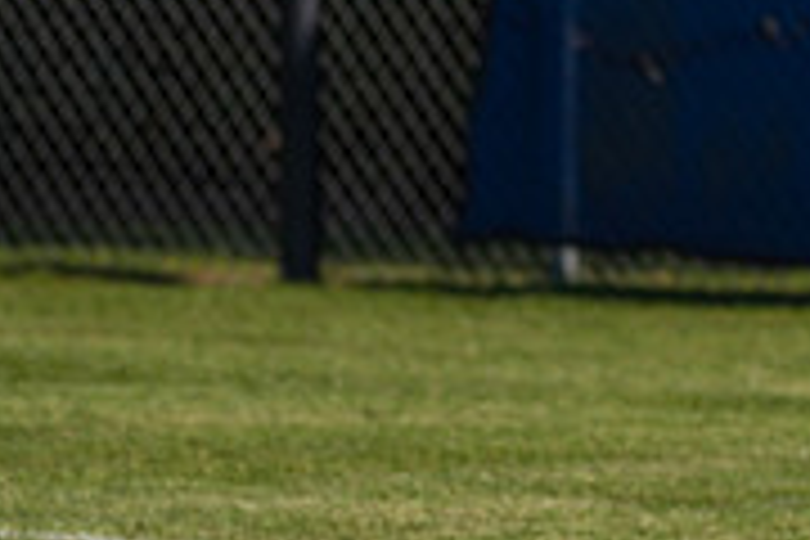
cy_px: 227
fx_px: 14534
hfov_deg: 3.2
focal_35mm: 646
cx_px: 1287
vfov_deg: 2.1
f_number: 5.6
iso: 320
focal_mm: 200
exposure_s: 1/2000
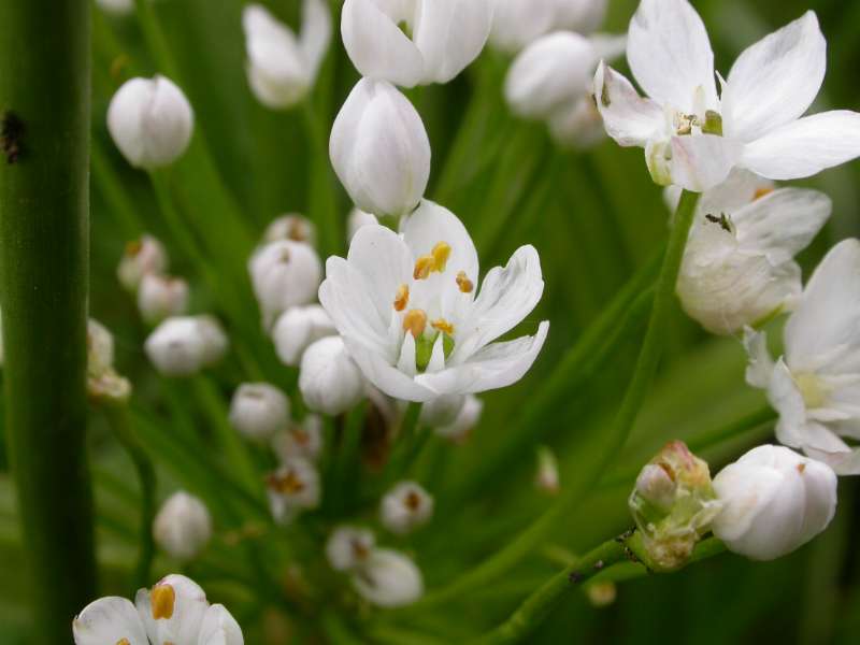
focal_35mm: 78
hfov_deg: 25.0
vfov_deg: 18.9
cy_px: 322
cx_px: 430
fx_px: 1938
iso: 100
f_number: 6.3
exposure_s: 1/114
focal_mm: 16.2
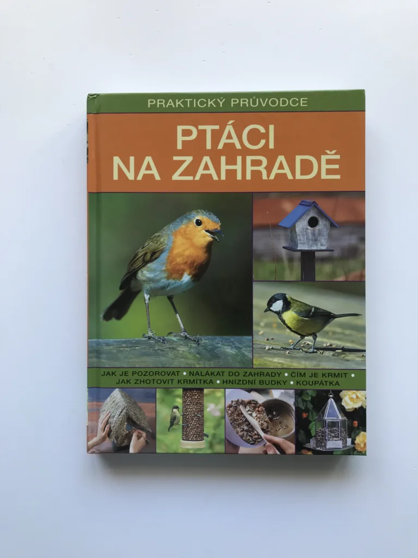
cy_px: 279
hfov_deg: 49.7
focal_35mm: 28
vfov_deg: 63.4
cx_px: 209
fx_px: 451
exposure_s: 1/50
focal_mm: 3.99
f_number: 1.8
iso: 32
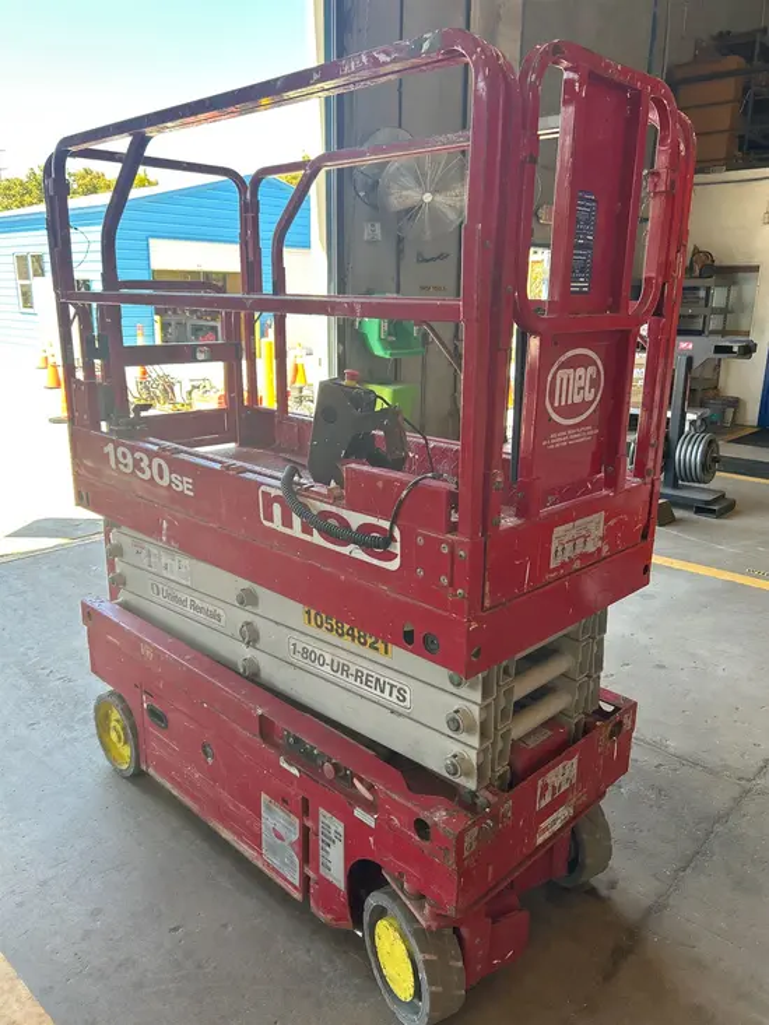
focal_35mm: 26
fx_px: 770
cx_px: 384
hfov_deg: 53.1
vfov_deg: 67.3
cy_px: 512
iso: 50
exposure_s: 1/170
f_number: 1.5
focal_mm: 5.7
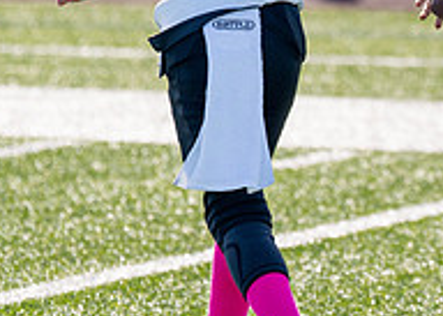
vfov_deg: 3.2
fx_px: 5572
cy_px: -84
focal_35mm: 443
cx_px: 474
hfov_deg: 4.5
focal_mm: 118
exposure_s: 1/4000
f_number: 2.8
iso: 320
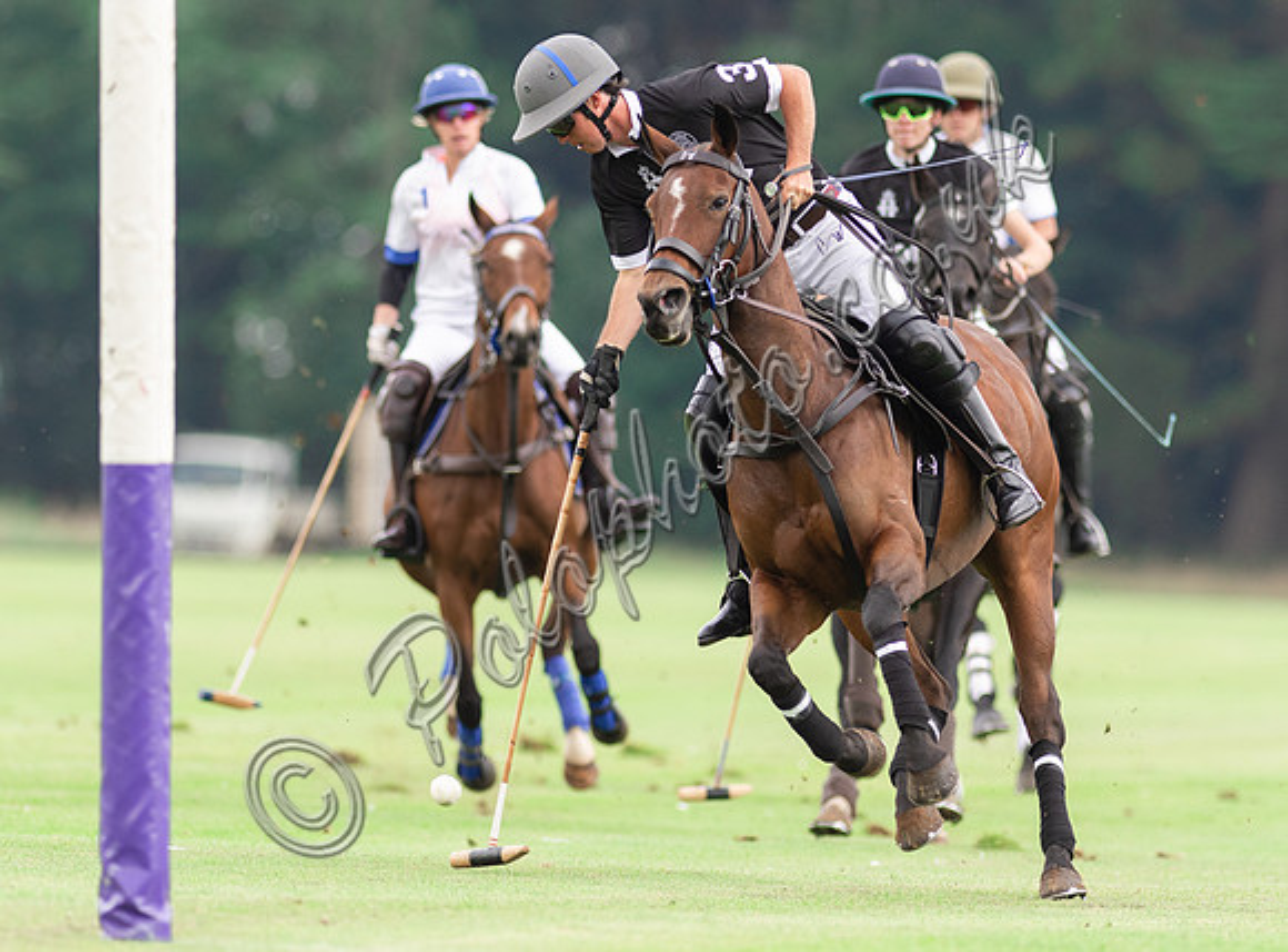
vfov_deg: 2.7
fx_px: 20270
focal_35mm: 547
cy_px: 433
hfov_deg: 3.6
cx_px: 710
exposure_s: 1/1000
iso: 500
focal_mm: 300
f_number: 3.2
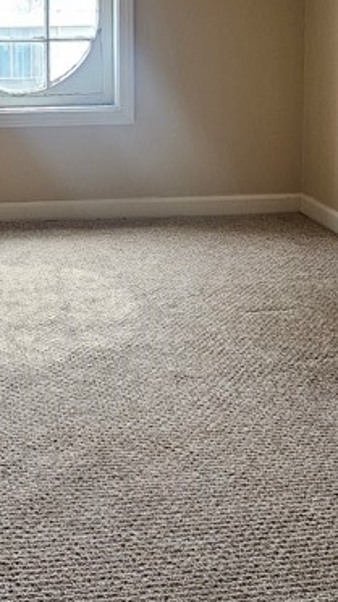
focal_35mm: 39
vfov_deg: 46.6
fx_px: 622
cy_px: 61
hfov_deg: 29.3
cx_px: 39
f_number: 2.2
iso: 125
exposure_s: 1/60
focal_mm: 2.2
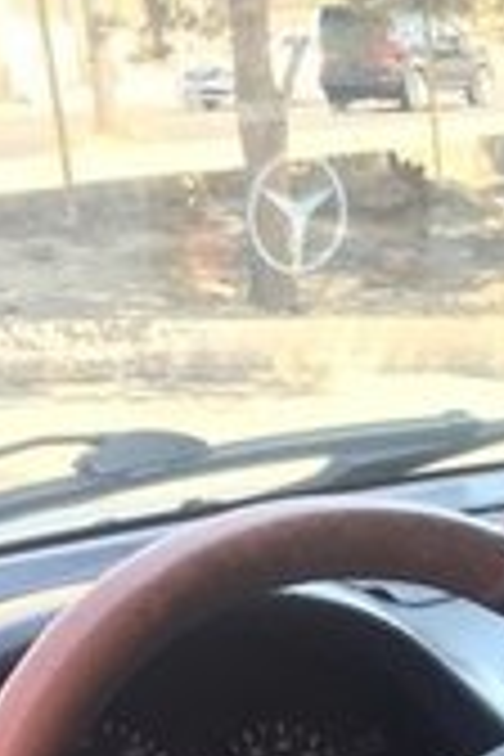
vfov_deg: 20.0
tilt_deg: -25.6
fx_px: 1869
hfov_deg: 14.5
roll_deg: +2.8
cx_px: 720
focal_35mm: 89
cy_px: 1107
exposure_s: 1/100
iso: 40
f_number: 2.2
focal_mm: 4.15
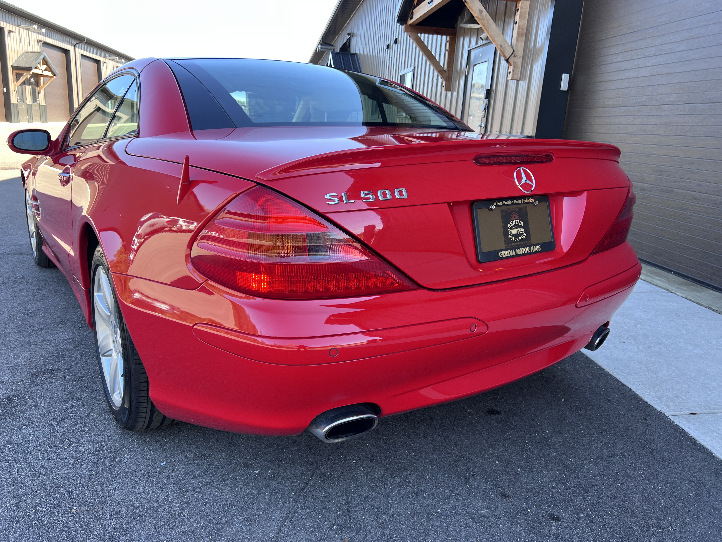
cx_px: 361
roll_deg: -3.5
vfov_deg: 53.1
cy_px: 271
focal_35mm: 26
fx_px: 542
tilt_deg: -15.3
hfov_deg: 67.3
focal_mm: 5.7
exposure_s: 1/214
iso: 40
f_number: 1.5
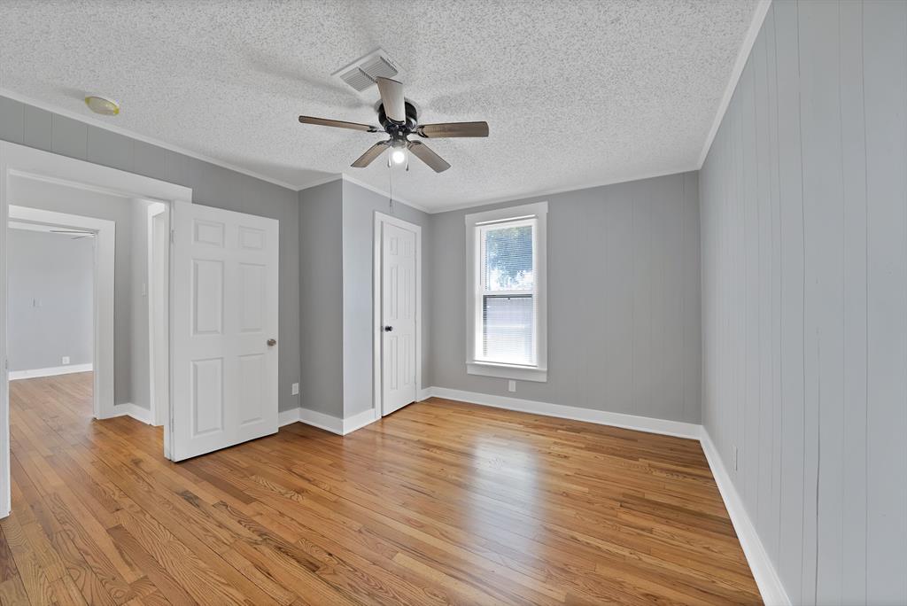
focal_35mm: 12
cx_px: 454
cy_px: 303
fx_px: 302
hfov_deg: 112.6
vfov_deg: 90.1
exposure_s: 1/8
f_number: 9
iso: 640
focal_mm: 12
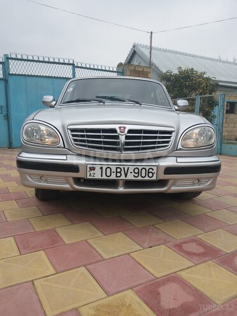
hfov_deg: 51.4
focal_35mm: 27
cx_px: 118
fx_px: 246
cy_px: 158
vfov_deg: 65.3
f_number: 1.9
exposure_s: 1/313
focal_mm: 3.7
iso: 40
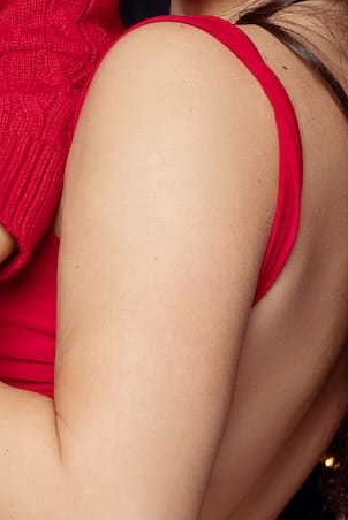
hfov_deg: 5.4
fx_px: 3706
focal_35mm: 256
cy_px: 337
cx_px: 57
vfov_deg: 8.0
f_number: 5
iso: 160
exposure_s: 1/125
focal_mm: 57.9
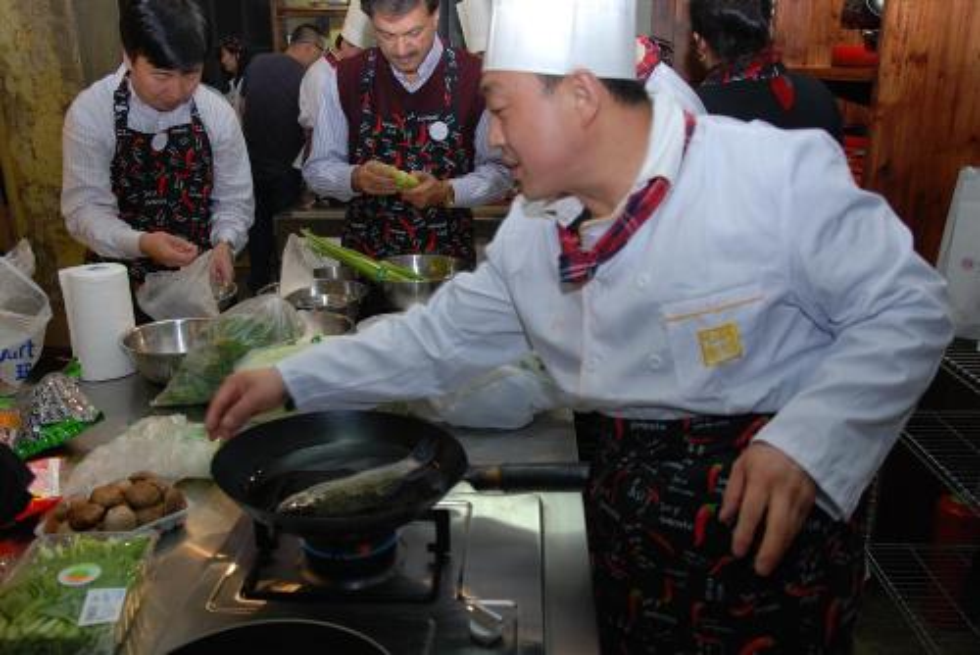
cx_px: 490
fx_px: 858
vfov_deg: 41.8
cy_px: 328
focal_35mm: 32
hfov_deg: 59.5
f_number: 5.6
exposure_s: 1/60
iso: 320
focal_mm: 21
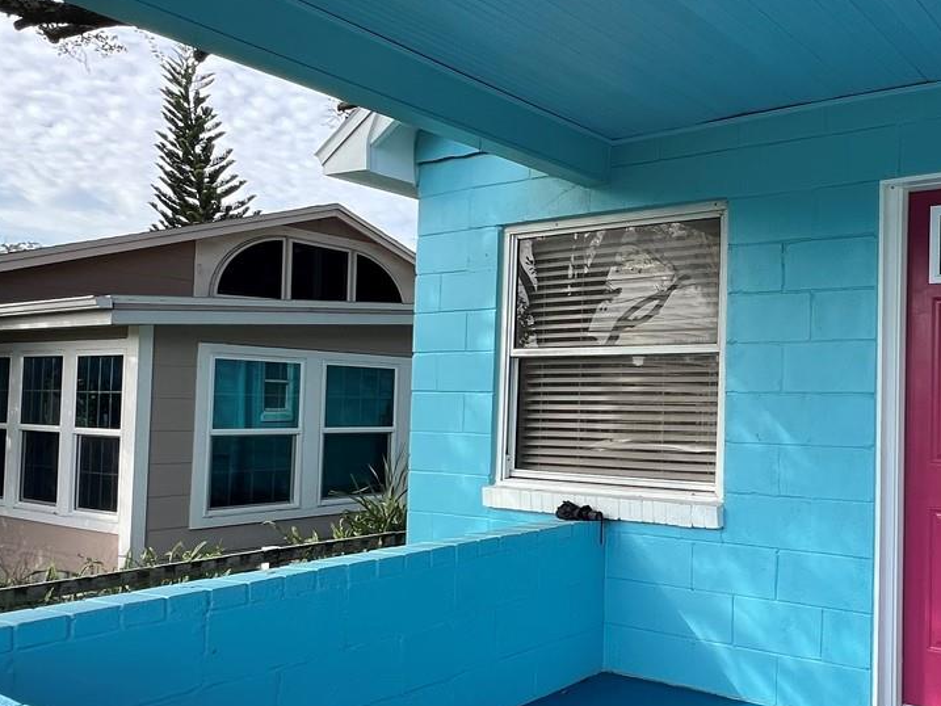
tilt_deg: +2.3
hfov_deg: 55.2
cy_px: 379
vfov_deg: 48.2
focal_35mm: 29
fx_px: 788
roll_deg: -1.2
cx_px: 811
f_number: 1.8
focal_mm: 1.57
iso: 32
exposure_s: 1/479
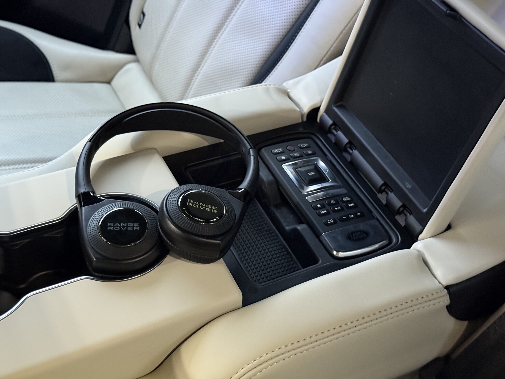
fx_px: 700
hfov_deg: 39.7
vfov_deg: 30.3
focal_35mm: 48
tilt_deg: -44.3
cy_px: 190
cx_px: 252
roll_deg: -6.3
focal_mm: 6.76
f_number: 1.78
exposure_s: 1/25
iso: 640
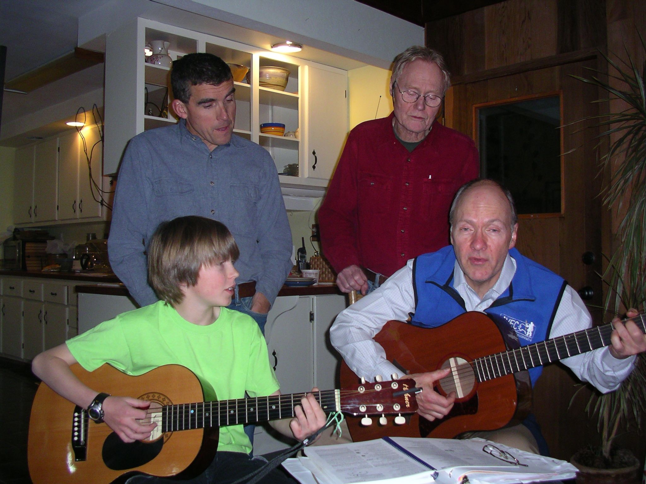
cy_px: 242
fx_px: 690
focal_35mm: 37
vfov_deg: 38.7
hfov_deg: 50.1
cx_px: 323
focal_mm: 5.7
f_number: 2.8
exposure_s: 1/60
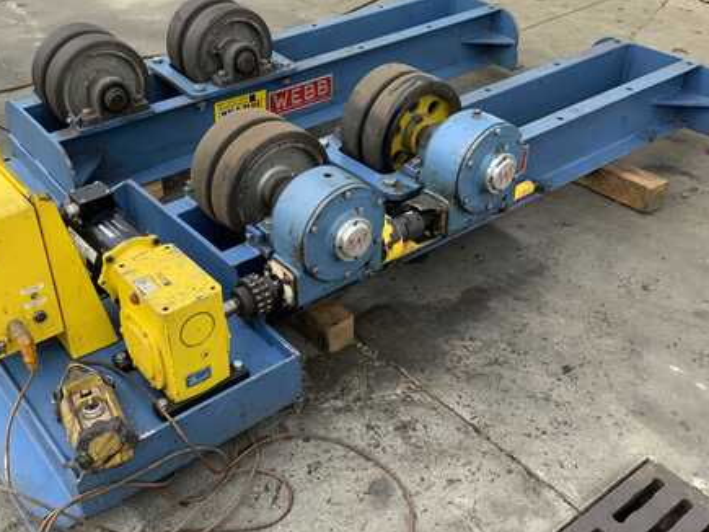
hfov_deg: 46.7
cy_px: 261
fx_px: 819
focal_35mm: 40
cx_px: 311
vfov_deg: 35.9
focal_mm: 3
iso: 16
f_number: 1.8
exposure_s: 1/292
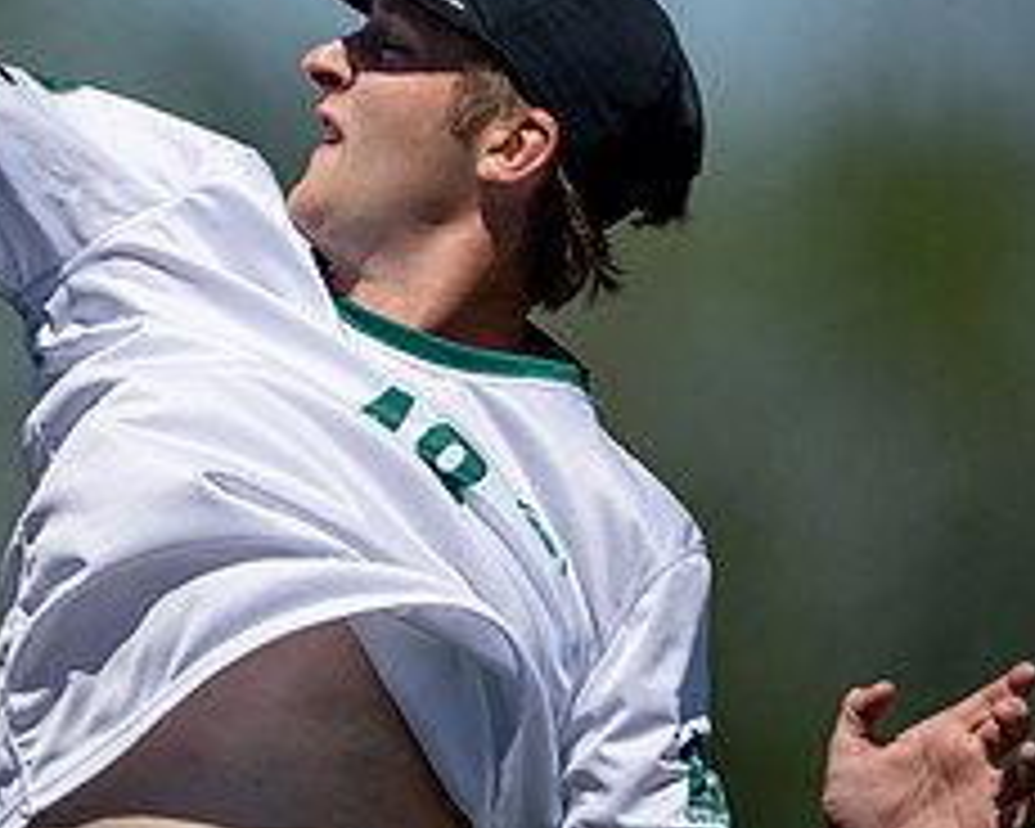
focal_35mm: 1218
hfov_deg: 1.6
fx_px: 37310
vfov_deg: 1.3
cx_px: 498
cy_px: 225
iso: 64
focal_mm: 400
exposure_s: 1/4000
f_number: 2.8
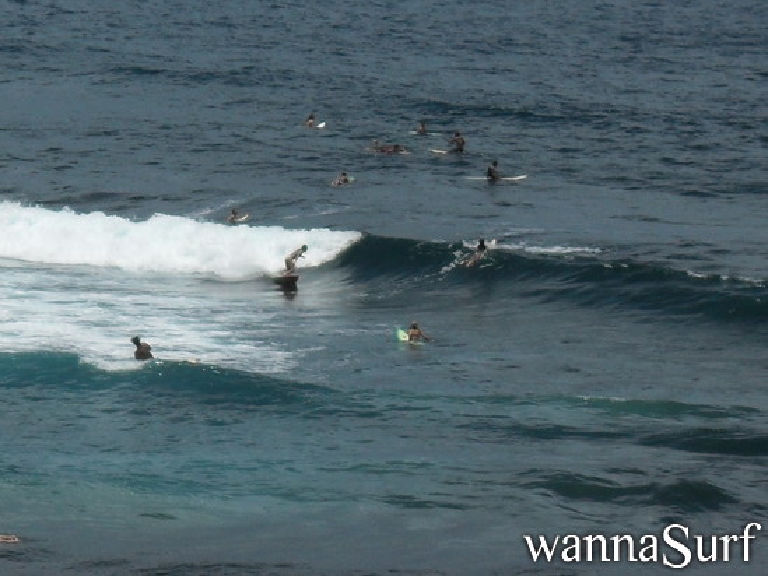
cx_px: 384
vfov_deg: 14.1
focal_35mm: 105
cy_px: 288
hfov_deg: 18.7
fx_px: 2330
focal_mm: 18.6
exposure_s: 1/125
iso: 100
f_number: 16.5
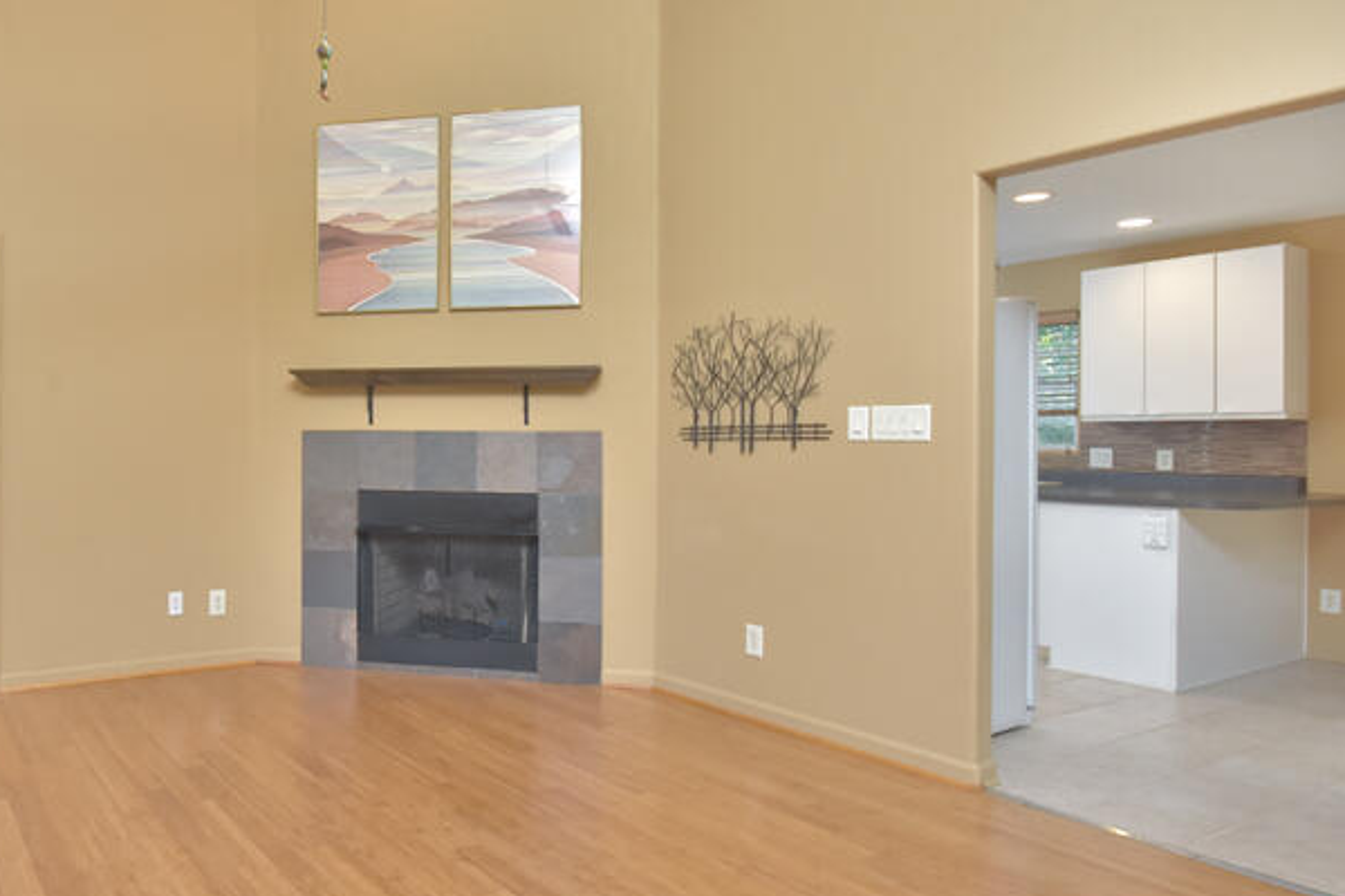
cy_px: 508
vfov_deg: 51.6
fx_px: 925
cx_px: 404
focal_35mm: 25
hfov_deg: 69.1
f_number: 6.3
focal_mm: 11
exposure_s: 1/80
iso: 400
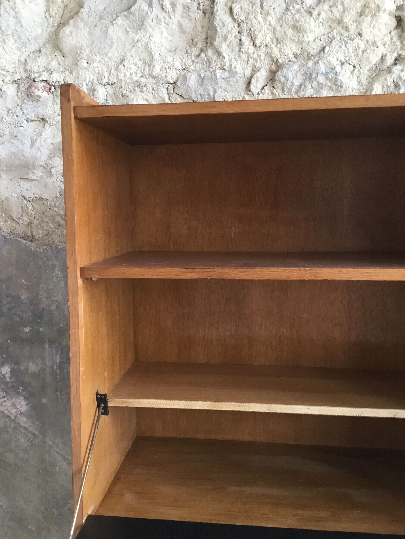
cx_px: 190
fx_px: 515
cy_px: 276
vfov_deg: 55.3
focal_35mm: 33
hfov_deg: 42.9
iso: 100
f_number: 2.4
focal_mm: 3.3
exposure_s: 1/33
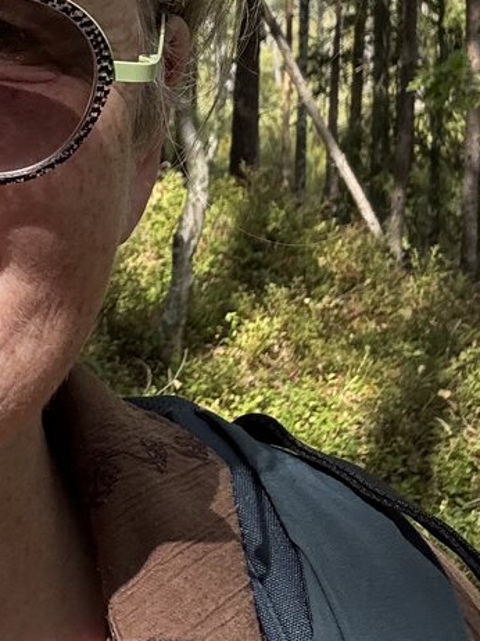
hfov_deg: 15.4
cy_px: 294
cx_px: -146
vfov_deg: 21.5
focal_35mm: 91
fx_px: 1684
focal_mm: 2.69
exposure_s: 1/496
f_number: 1.9
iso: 25
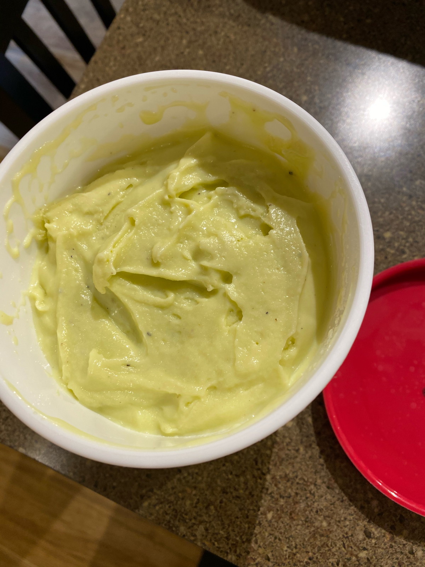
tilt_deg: -69.8
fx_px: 426
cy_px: 284
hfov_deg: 53.1
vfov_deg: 67.3
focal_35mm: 26
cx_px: 212
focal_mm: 4.25
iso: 64
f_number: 1.8
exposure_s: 1/60
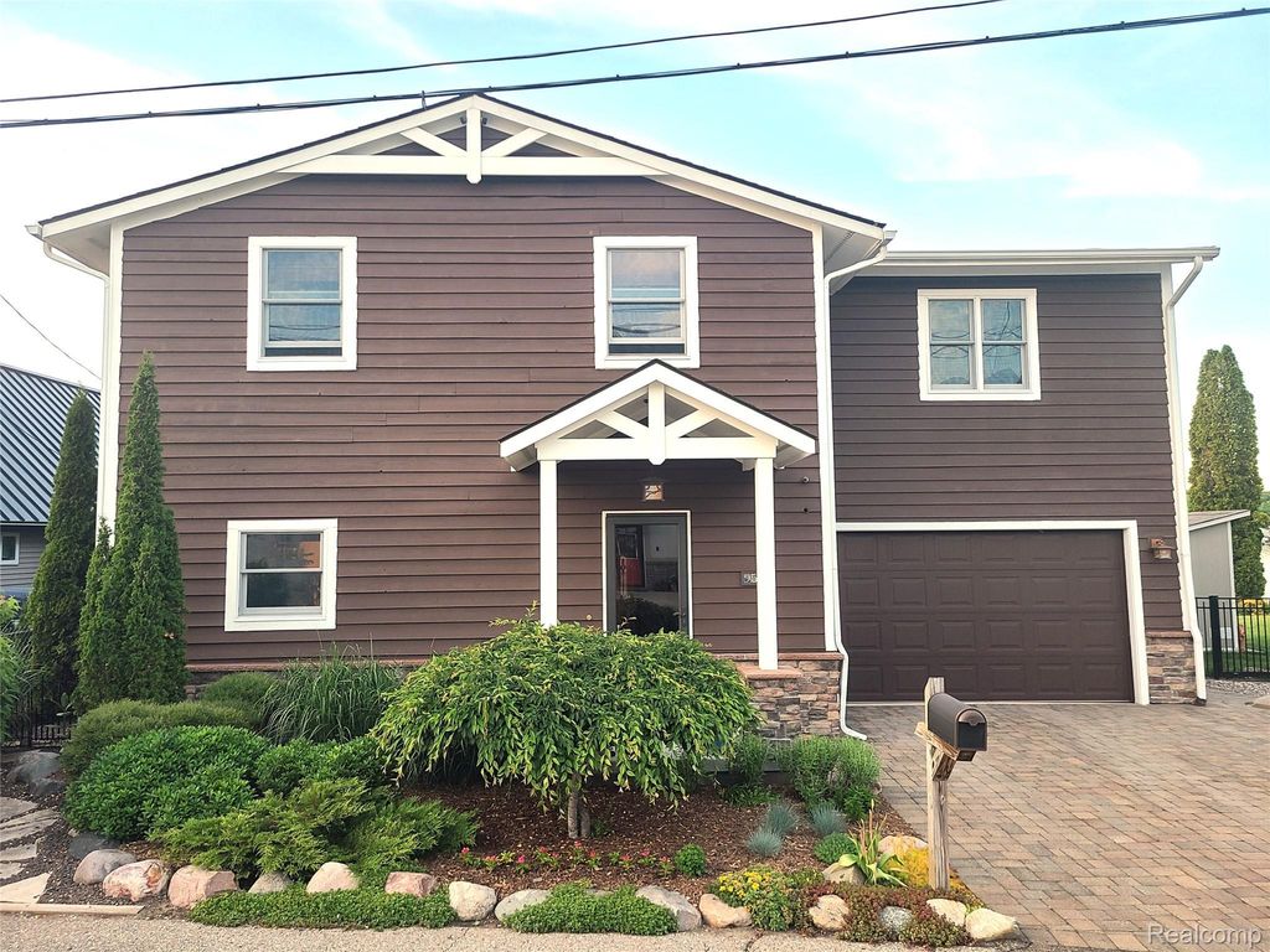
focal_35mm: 26
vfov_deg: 53.1
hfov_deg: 67.3
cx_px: 635
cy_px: 476
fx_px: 954
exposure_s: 1/120
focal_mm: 5.4
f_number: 1.8
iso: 80
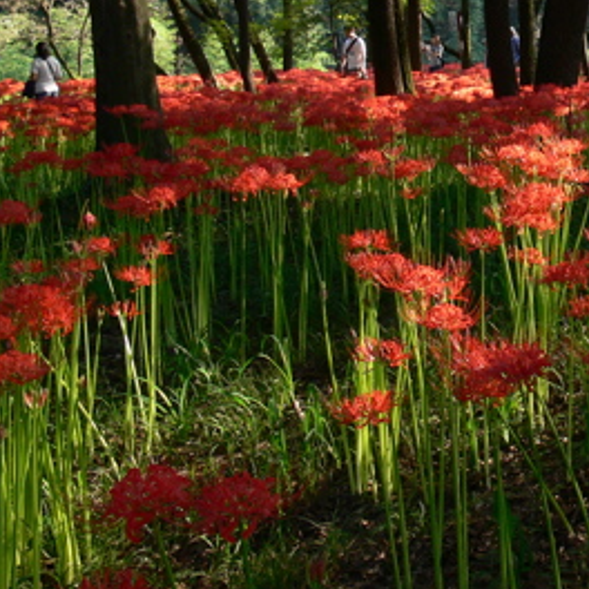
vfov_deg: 22.7
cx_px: 694
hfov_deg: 21.5
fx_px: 1444
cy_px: 103
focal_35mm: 75
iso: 80
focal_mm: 7.4
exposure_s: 1/50
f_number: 4
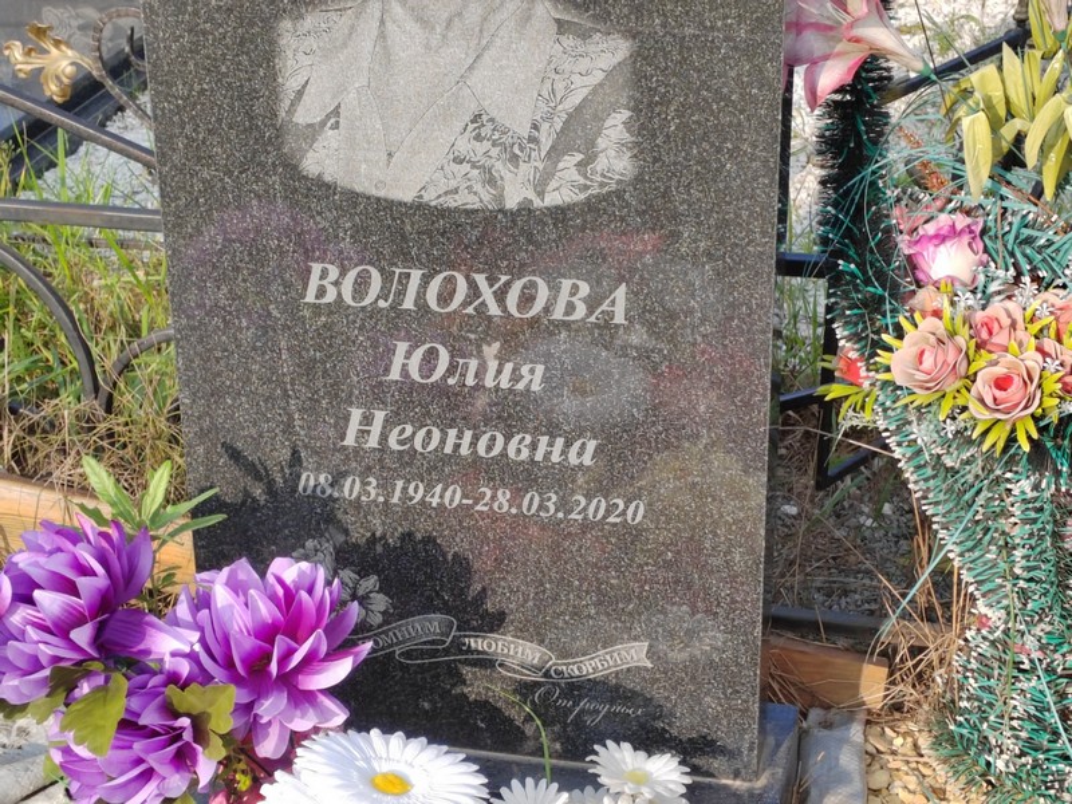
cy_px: 402
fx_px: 2137
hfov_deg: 28.2
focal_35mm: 69
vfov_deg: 21.3
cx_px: 536
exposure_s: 1/480
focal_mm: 5.52
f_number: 1.9
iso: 100
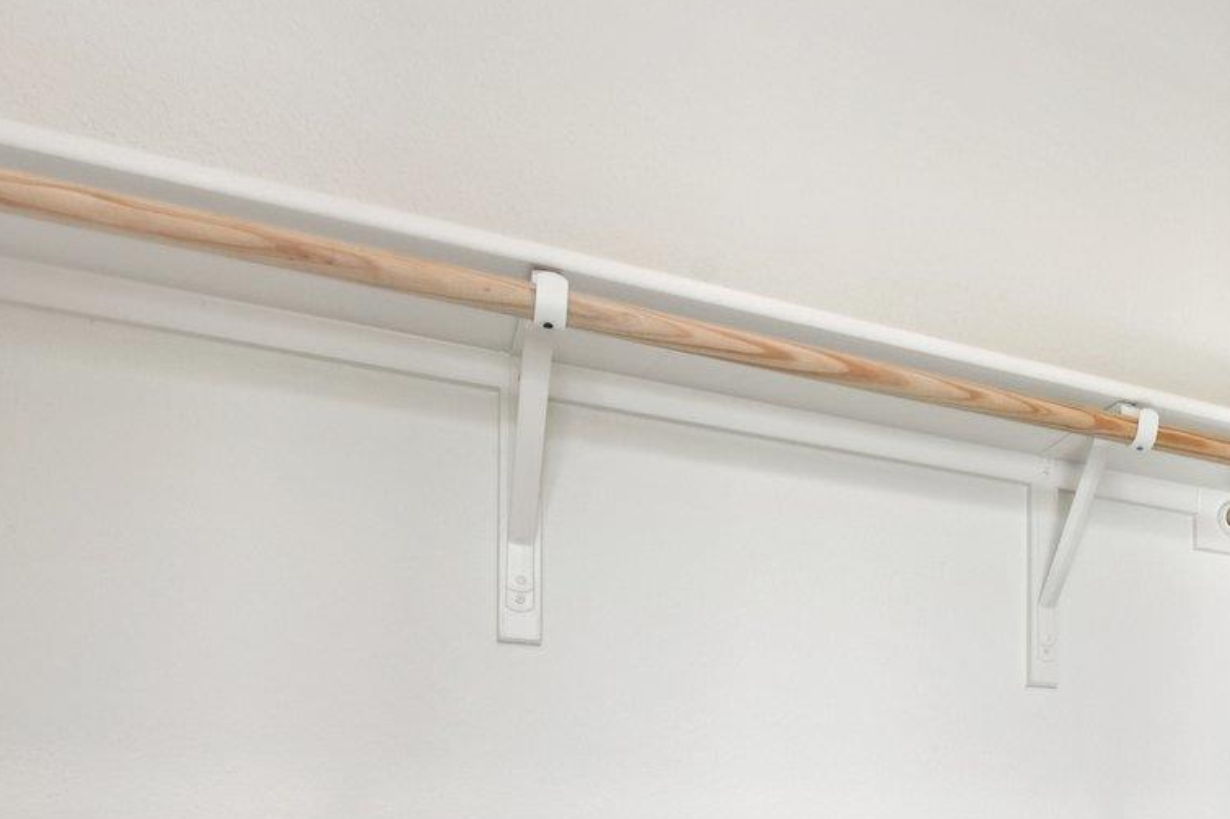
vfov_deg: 31.8
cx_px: 1346
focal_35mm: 38
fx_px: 1298
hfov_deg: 40.9
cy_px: 857
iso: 125
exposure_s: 1/15
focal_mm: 14
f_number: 8
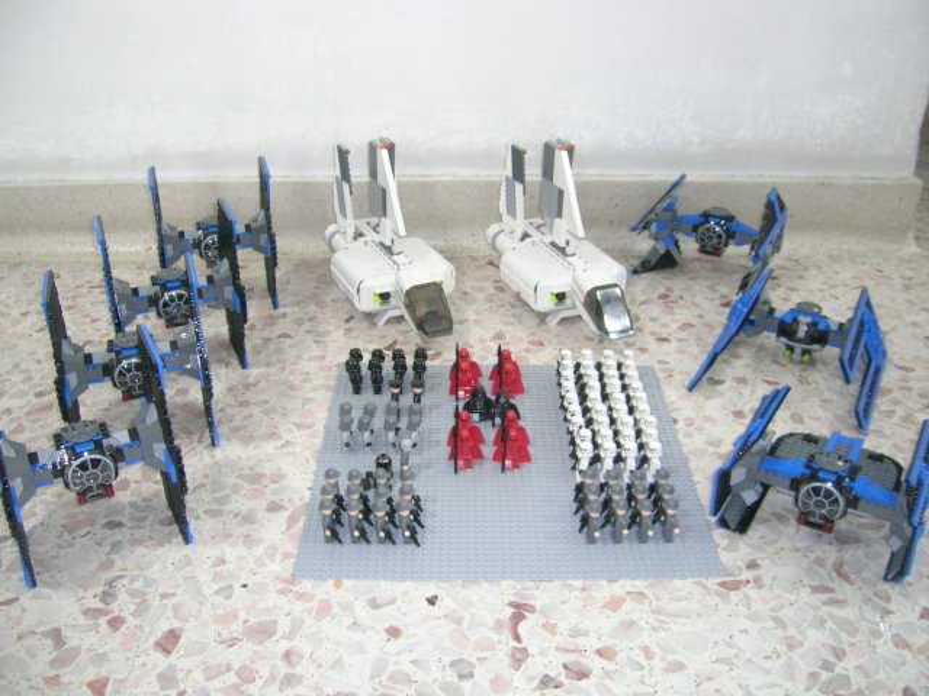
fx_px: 939
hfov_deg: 52.6
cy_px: 348
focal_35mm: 35
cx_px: 464
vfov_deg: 40.7
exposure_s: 1/8.8
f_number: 2.8
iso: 200
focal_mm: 5.4
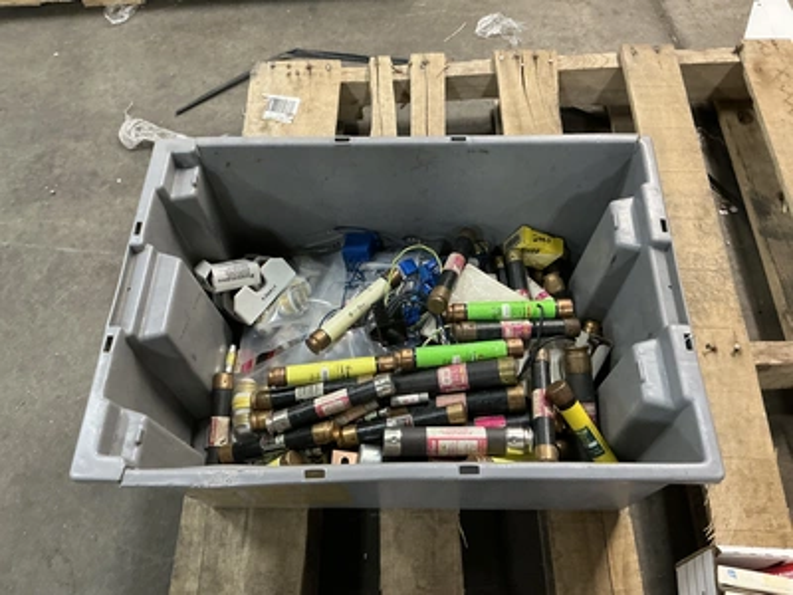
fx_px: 641
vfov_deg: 49.7
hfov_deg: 63.4
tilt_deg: -61.2
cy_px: 298
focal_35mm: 28
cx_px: 396
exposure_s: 1/60
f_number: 1.8
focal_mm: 3
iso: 250
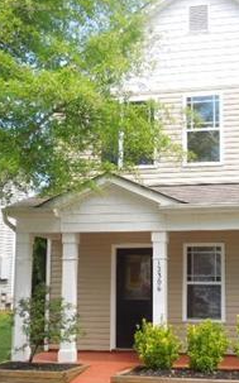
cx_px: 150
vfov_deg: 36.3
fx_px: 584
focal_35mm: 56
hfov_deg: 23.1
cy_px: 193
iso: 100
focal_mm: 4.5
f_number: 3.3
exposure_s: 1/200
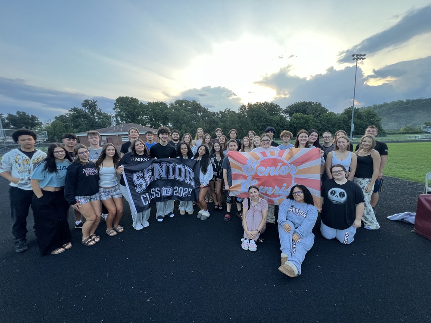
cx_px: 216
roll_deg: +1.4
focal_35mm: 13
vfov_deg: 89.9
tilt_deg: -6.8
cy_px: 162
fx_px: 162
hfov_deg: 106.2
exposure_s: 1/99
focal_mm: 1.57
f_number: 1.8
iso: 250
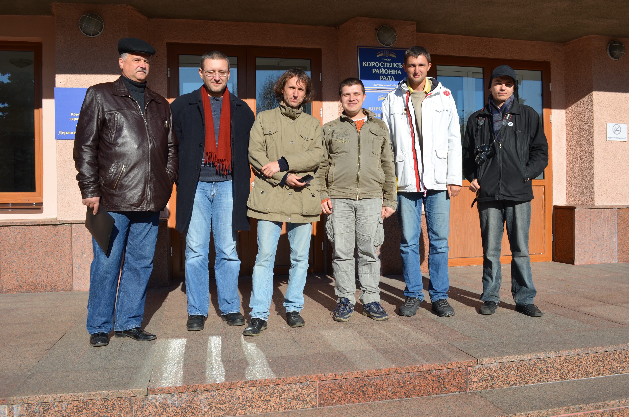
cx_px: 314
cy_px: 208
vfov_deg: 43.4
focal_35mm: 30
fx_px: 523
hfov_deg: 62.0
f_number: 9
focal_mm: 20
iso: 100
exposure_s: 1/320
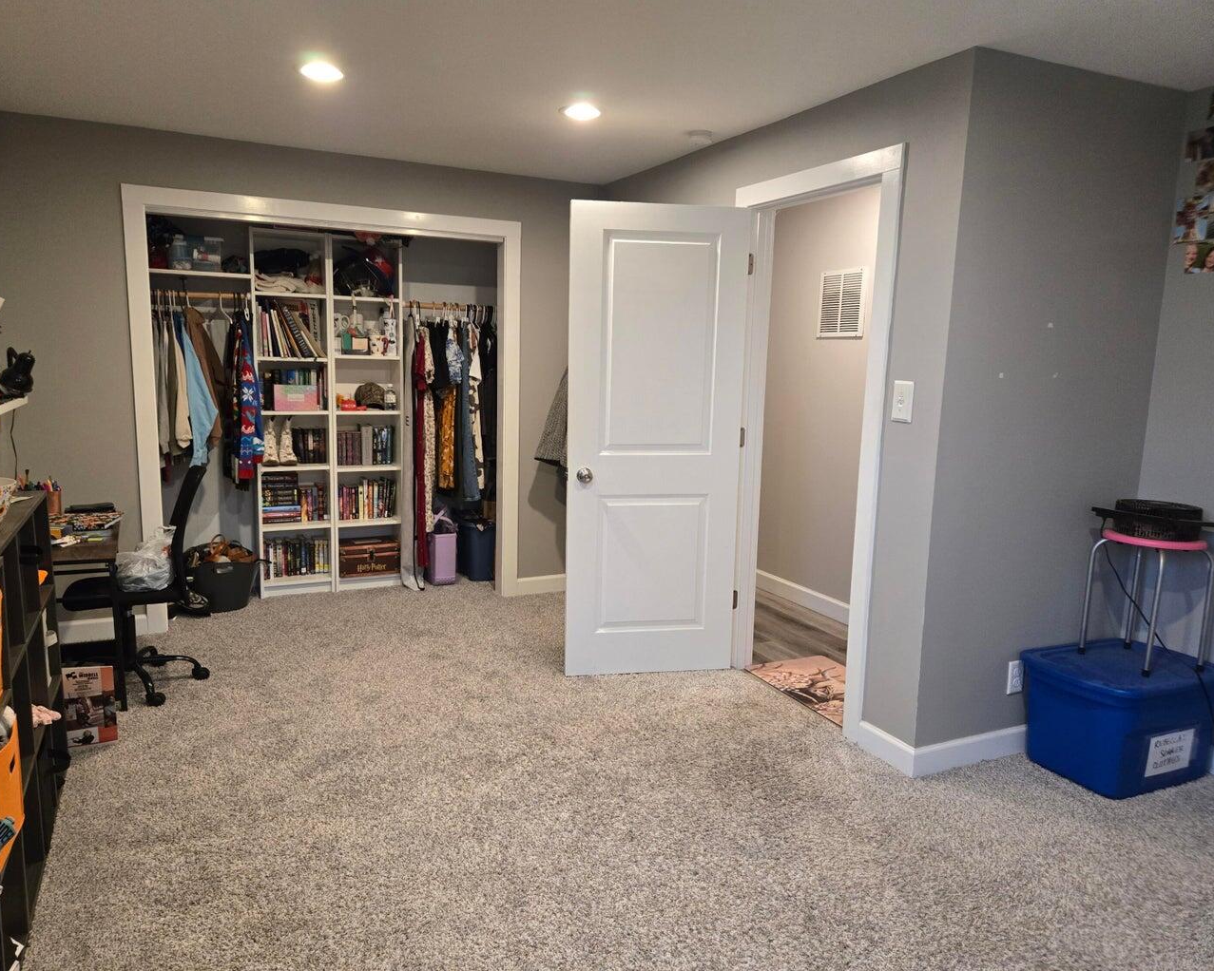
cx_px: 578
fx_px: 862
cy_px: 486
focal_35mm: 24
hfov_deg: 70.2
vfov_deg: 58.8
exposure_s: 1/120
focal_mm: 5.4
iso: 640
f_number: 1.8
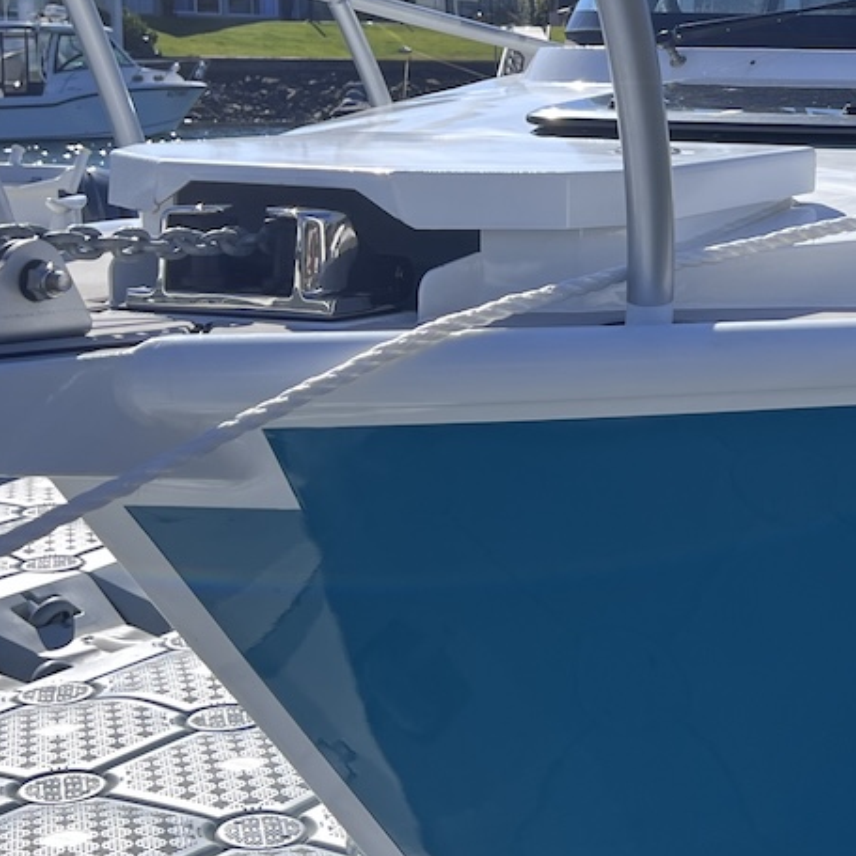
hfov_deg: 23.4
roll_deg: -0.7
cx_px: 948
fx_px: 1930
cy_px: 272
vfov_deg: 24.9
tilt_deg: -6.4
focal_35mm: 69
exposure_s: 1/2123
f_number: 1.5
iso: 50
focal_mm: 5.7
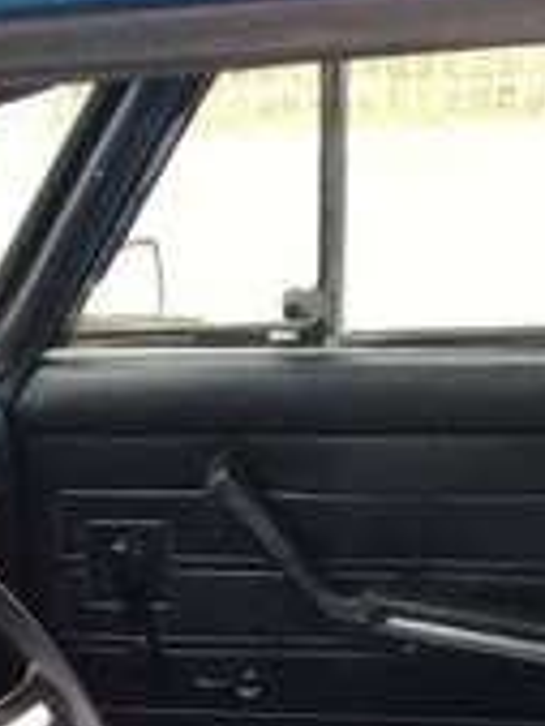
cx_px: -17
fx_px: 1908
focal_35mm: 91
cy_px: 1001
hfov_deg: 15.9
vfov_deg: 19.5
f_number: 2.2
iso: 200
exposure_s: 1/33
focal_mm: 3.3
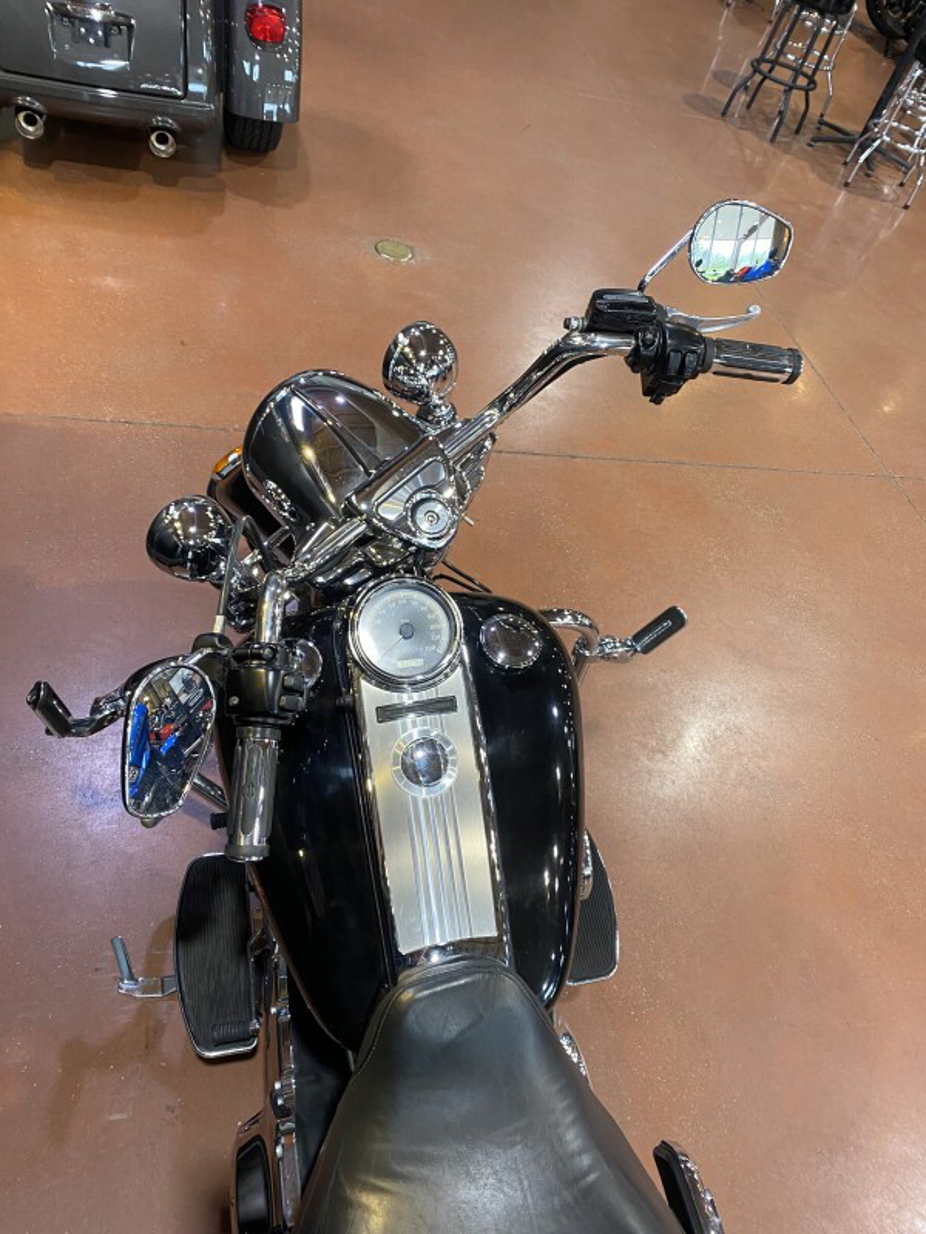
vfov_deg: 67.3
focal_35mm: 26
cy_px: 617
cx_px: 463
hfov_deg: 53.1
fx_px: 927
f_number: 1.8
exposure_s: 1/60
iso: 200
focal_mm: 4.25
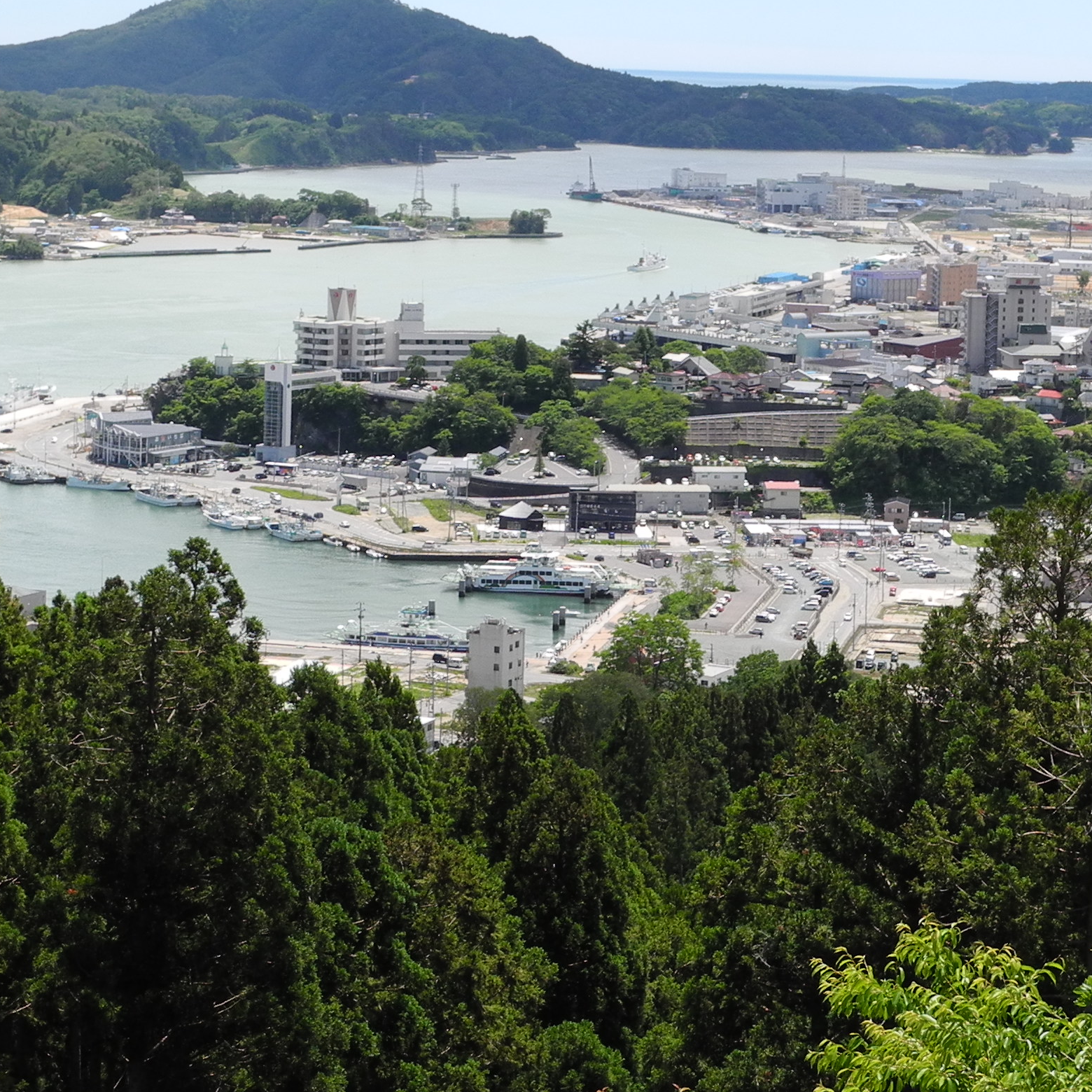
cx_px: 718
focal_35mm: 93
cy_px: 197
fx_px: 3319
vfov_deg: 18.5
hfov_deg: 18.6
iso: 100
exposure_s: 1/958
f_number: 3.2
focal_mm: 9.7
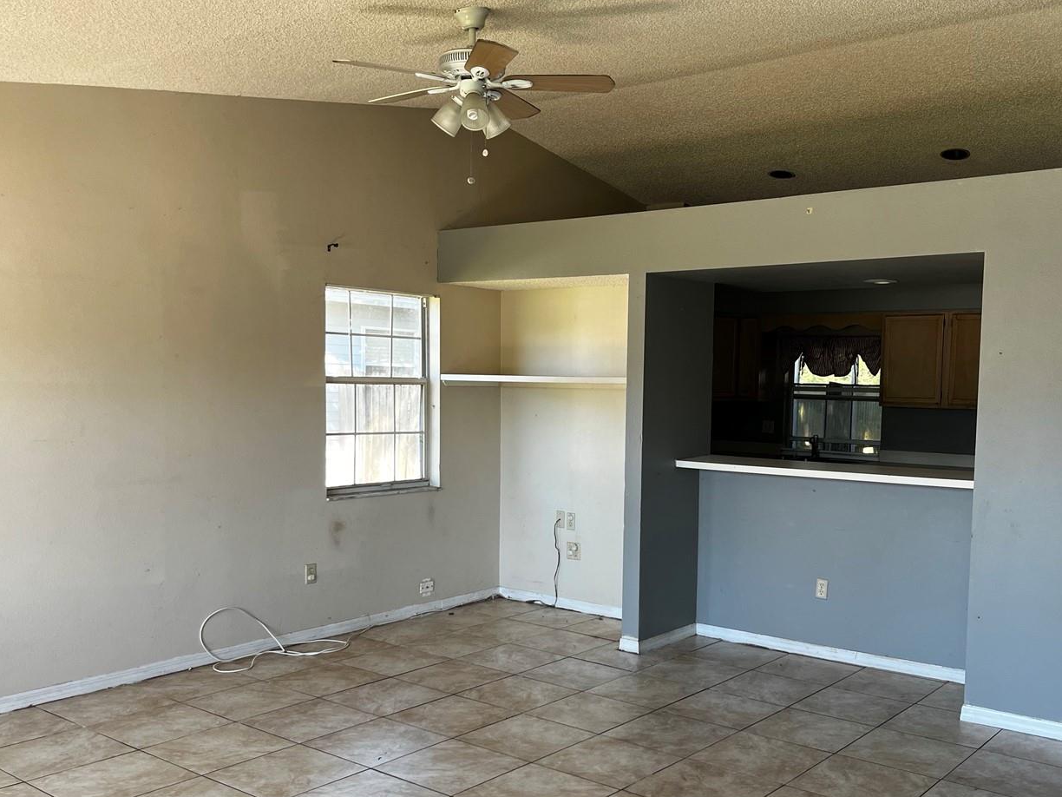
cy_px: 464
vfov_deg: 41.7
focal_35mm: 34
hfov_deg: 53.8
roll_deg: -0.7
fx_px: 1043
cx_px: 609
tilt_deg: -4.3
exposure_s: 1/122
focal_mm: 5.1
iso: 64
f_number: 1.6
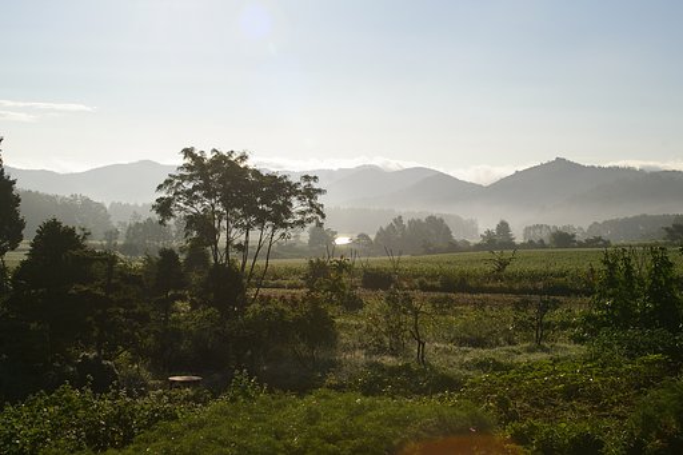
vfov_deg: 23.8
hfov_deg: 35.1
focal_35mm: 57
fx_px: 1081
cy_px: 228
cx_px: 342
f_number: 11
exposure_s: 1/1000
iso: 200
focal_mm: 38
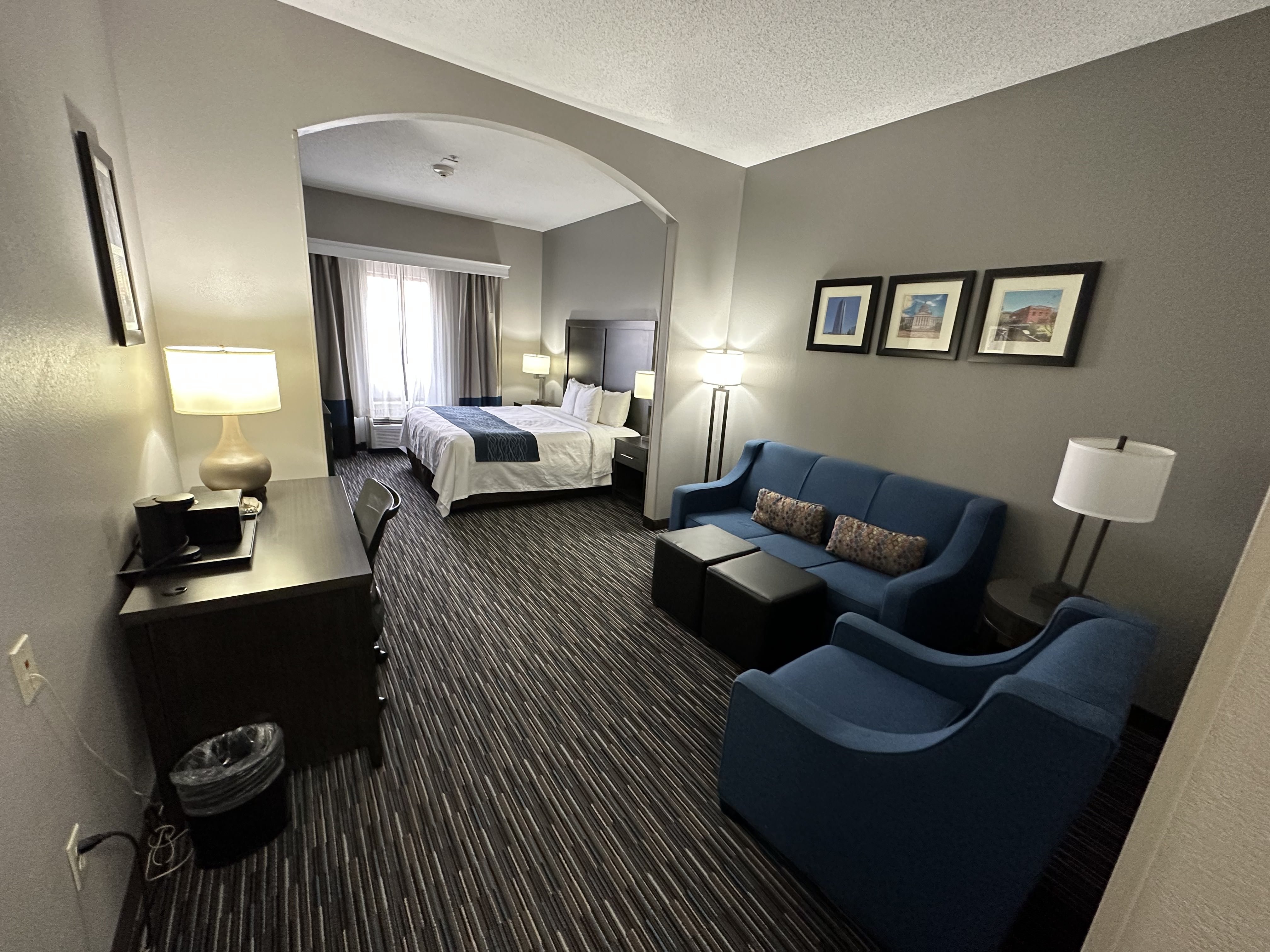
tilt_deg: -14.6
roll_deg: -3.5
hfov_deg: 102.1
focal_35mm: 14
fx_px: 514
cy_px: 476
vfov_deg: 85.7
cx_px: 635
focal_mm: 2.22
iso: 400
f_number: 2.2
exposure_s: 1/60
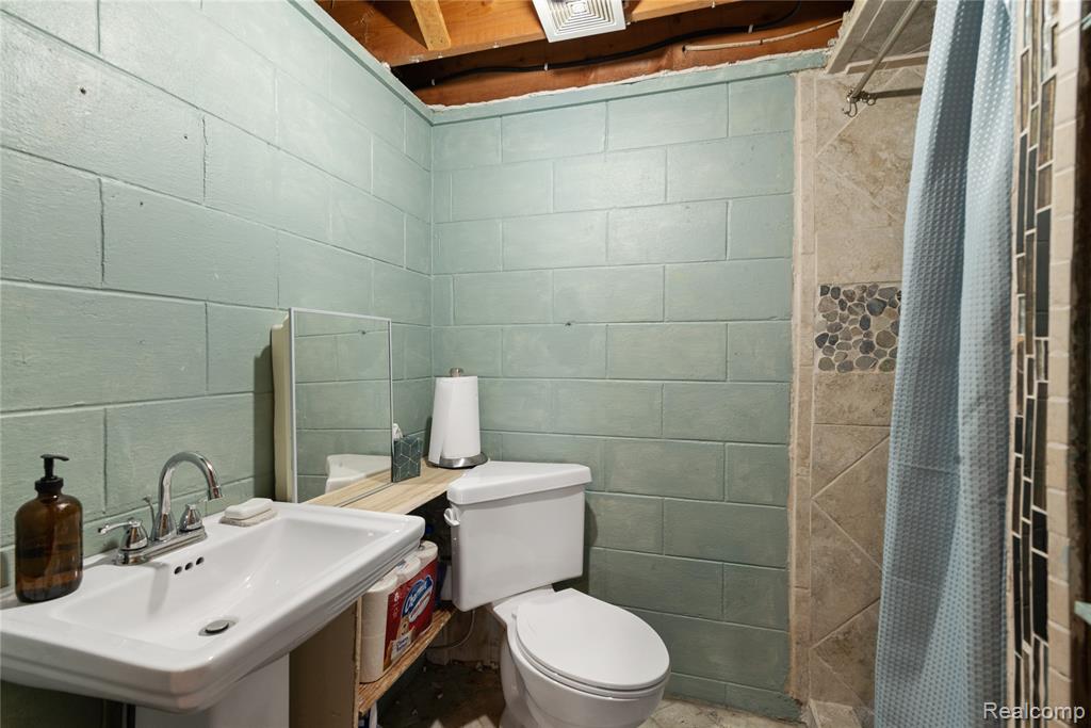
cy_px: 364
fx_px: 515
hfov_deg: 93.3
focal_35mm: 17
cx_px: 546
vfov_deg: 70.5
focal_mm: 17
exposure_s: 1/4
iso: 320
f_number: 9
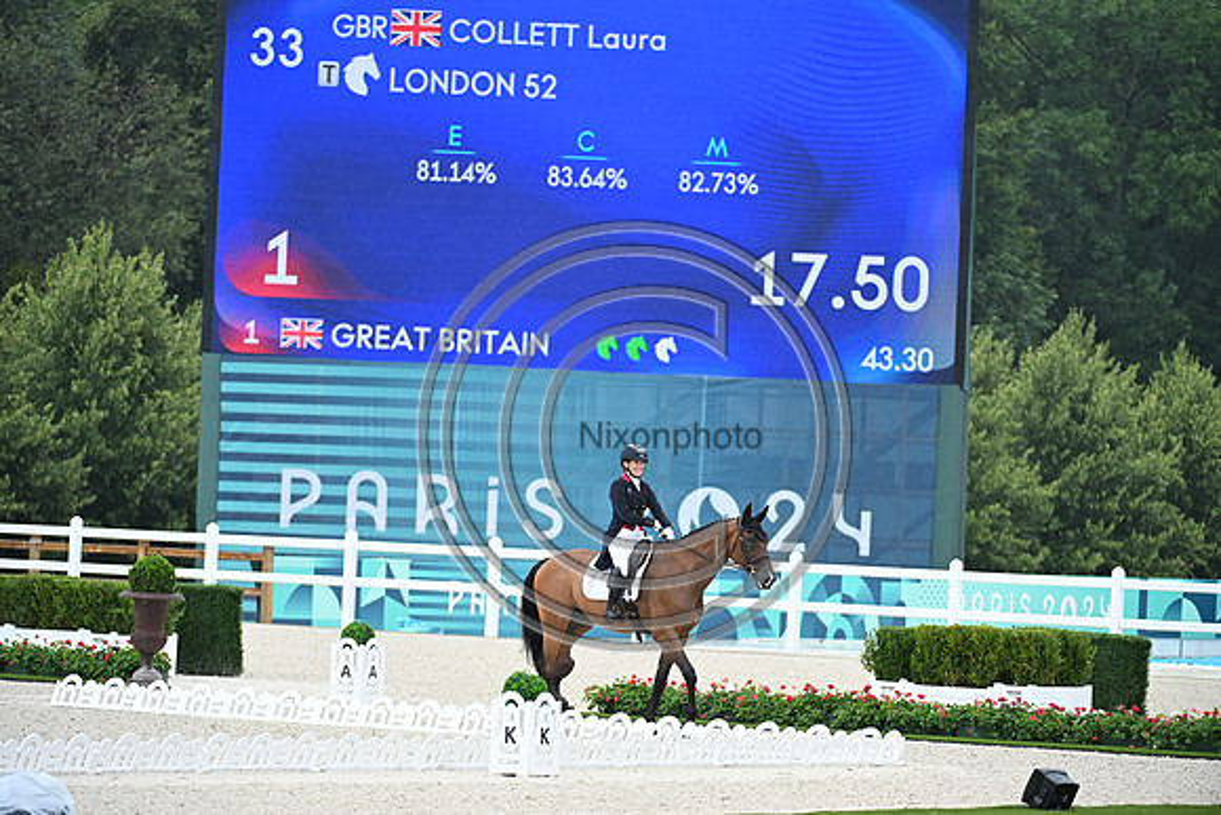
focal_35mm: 210
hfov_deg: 9.8
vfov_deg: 6.5
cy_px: 408
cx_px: 610
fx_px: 7124
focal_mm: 210
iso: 720
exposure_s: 1/1250
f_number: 4.5
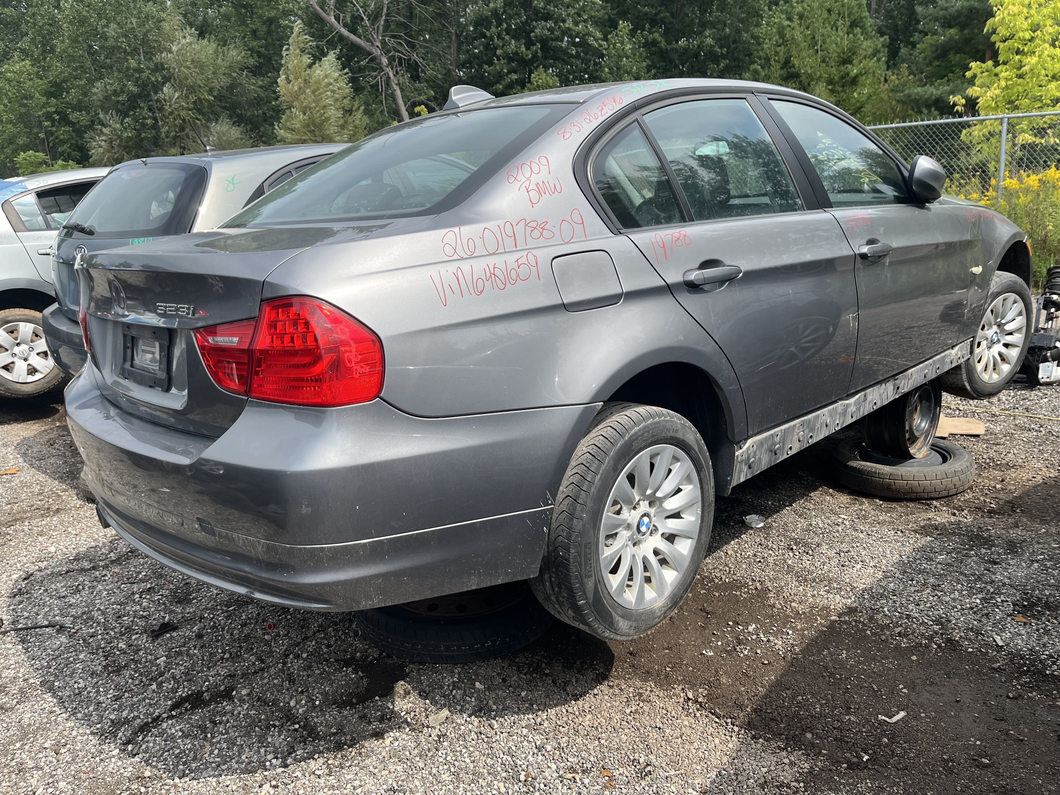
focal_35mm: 26
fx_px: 796
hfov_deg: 67.3
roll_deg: +3.0
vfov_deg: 53.1
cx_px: 530
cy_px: 398
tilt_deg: -13.8
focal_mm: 5.1
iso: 50
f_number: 1.6
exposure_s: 1/2062
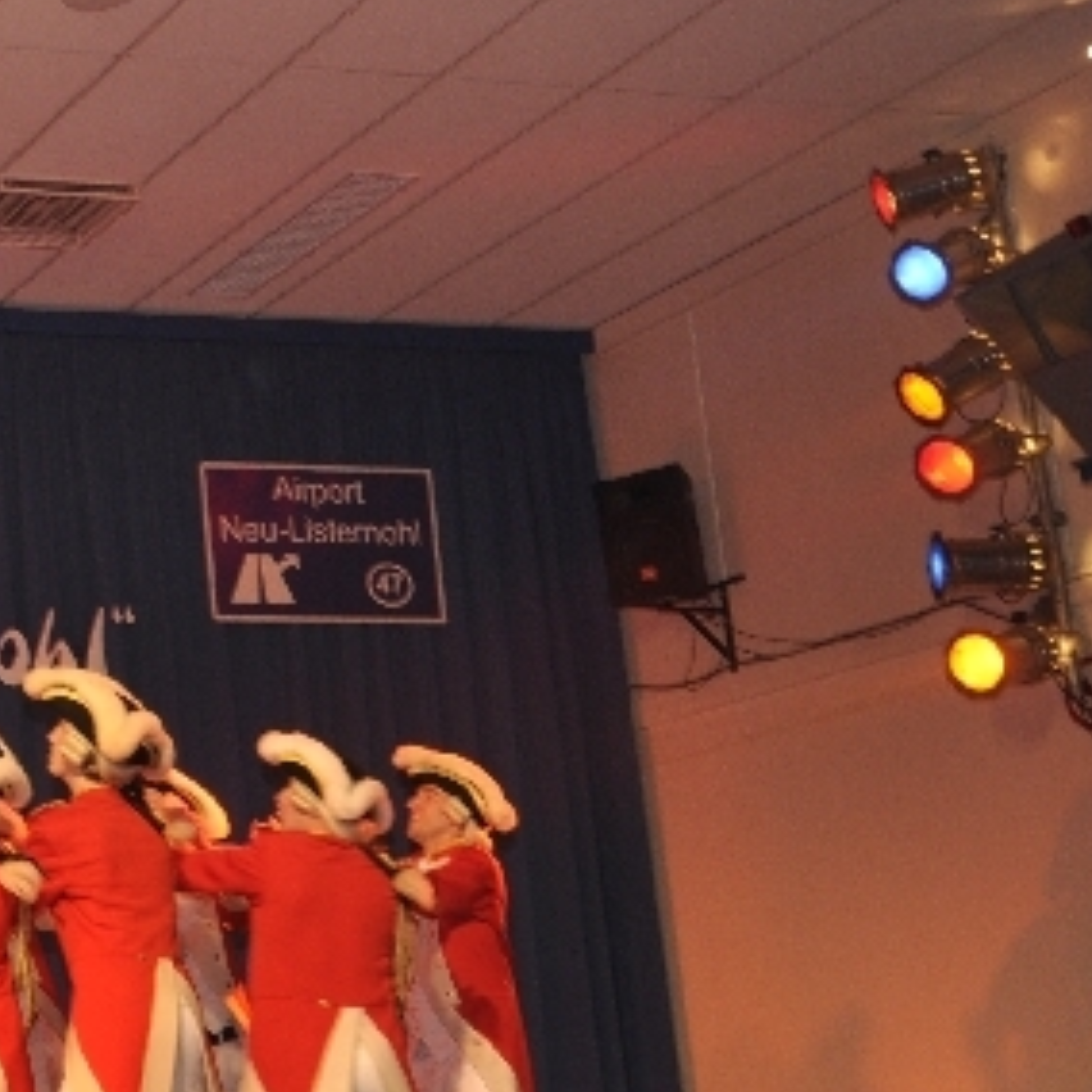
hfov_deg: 19.7
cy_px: 529
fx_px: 2820
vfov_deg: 21.9
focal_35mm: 79
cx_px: -427
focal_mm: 22
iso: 400
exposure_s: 1/60
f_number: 5
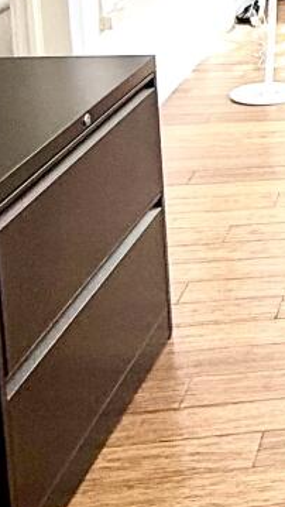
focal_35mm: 85
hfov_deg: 11.3
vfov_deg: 23.7
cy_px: -27
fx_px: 1142
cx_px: 729
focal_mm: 2.22
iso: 40
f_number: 2.2
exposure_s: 1/99
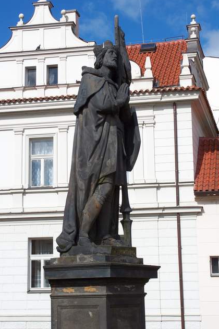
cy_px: 162
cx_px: 99
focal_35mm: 74
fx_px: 675
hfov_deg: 18.4
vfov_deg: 27.3
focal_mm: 14.7
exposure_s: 1/640
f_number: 4.5
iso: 64
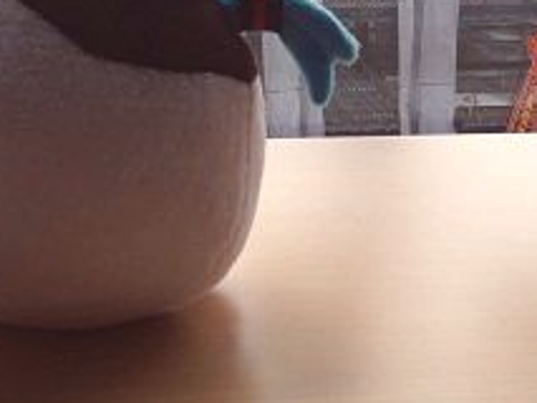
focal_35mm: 82
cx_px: 270
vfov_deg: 17.7
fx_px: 1273
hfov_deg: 23.8
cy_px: 19
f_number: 2.4
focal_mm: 4.28
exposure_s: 1/1284
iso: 64
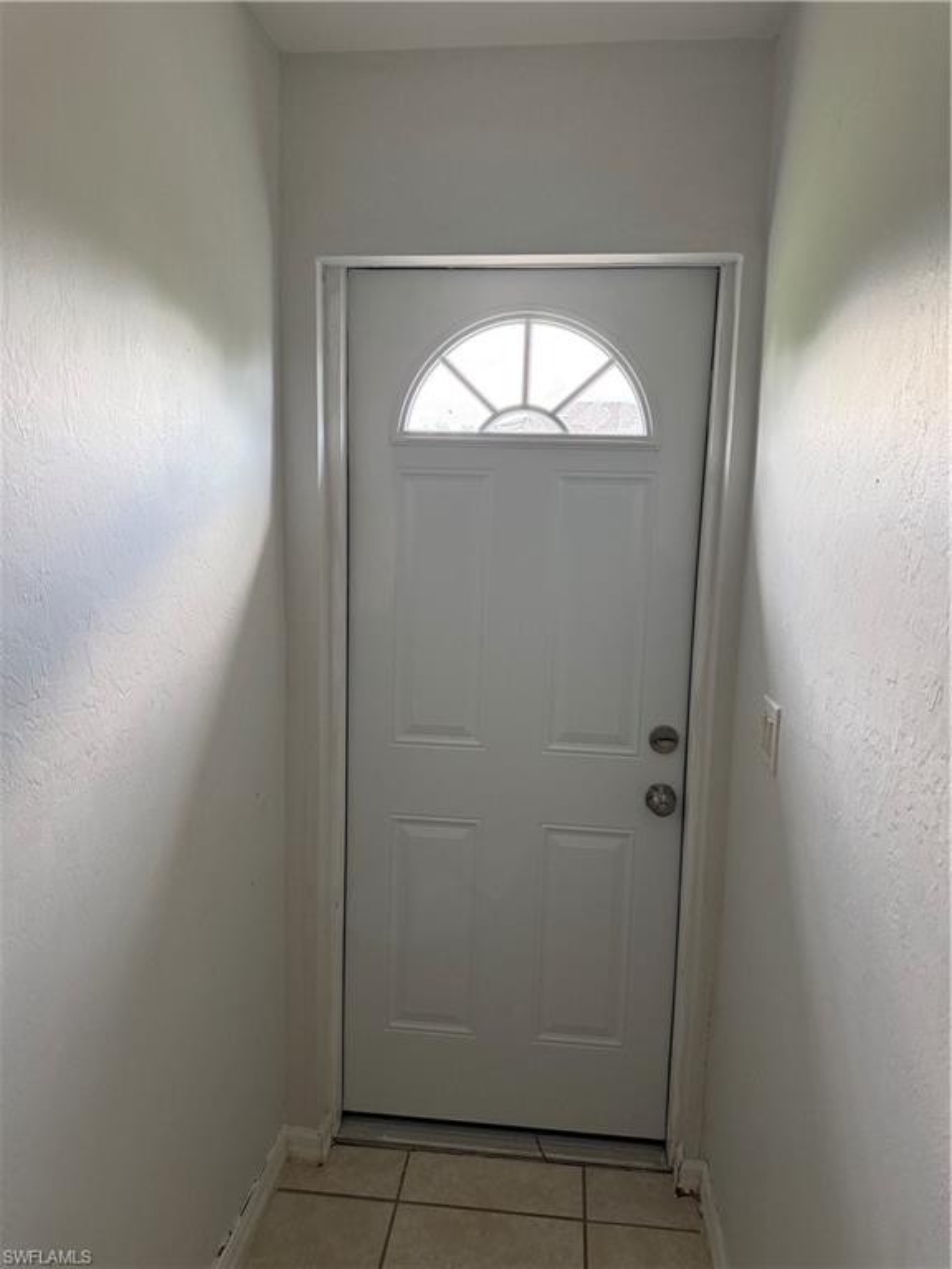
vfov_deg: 71.6
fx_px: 880
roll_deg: -2.4
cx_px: 476
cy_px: 634
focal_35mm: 24
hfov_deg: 56.8
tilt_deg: -7.6
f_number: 1.78
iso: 200
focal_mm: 6.76
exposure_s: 1/124
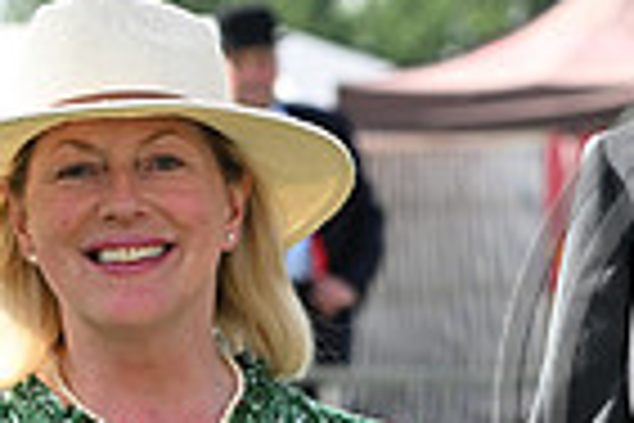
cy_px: 371
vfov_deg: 4.1
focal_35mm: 337
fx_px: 5934
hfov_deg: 6.1
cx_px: 908
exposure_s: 1/1000
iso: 360
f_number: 4.5
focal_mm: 82
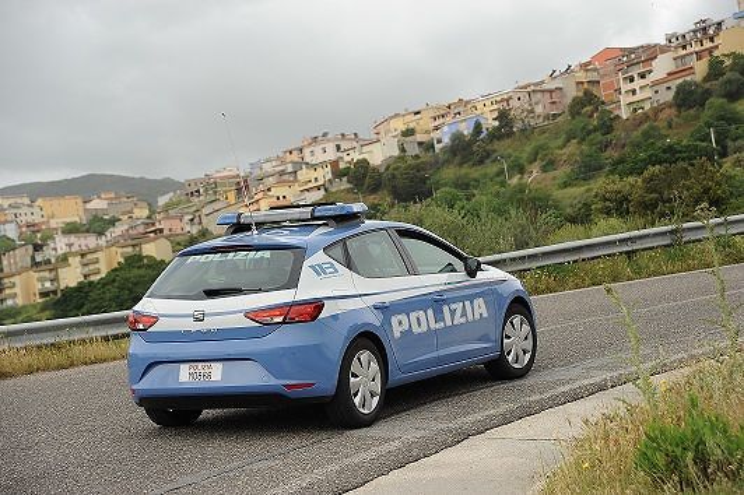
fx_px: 1756
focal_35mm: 85
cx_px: 372
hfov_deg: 23.9
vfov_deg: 16.1
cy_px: 248
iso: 400
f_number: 5.6
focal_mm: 85
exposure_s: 1/1000
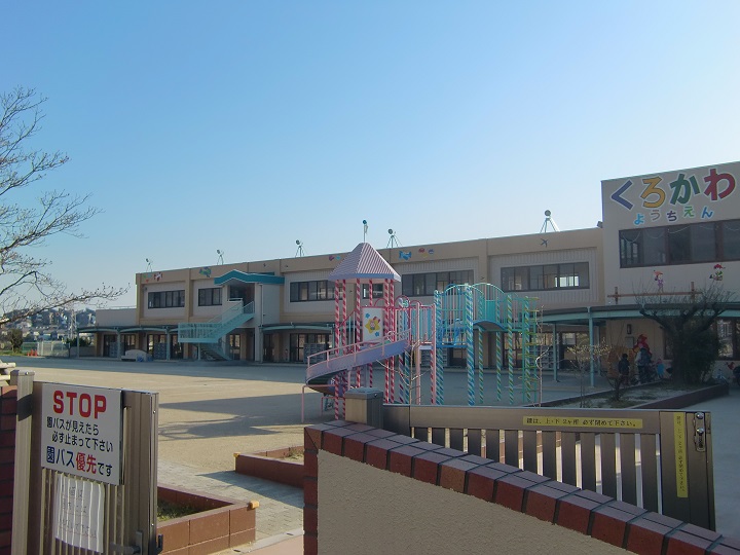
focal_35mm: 33
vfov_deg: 42.9
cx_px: 370
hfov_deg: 55.4
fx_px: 705
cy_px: 278
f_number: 7.2
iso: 64
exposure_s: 1/200
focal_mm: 5.8
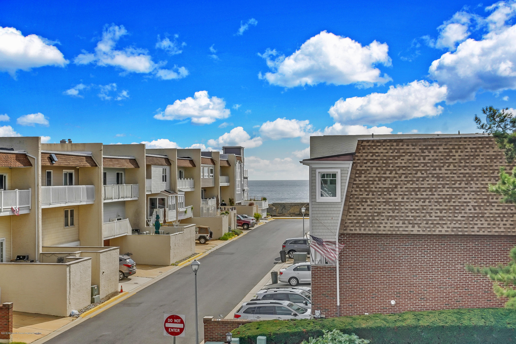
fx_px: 745
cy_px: 172
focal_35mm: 52
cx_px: 258
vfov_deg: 26.0
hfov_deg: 38.2
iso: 400
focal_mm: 35
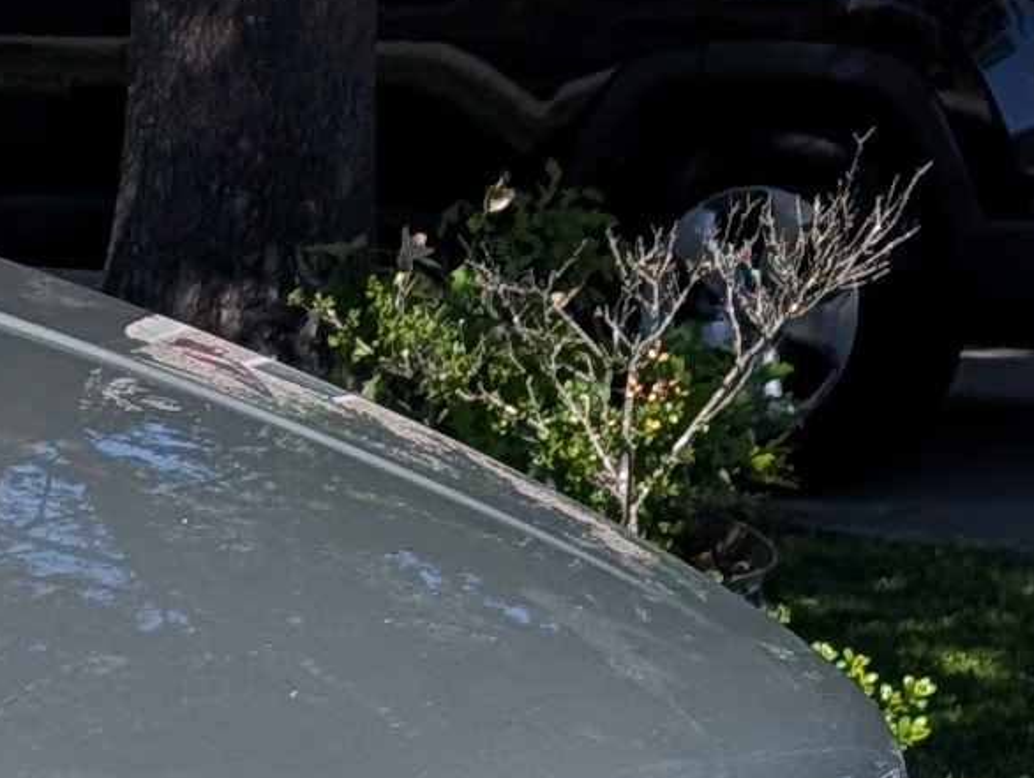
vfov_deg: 8.5
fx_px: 4995
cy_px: 1484
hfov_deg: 10.6
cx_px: -1182
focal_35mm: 167
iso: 21
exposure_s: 1/11364
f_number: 1.68
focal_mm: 6.9
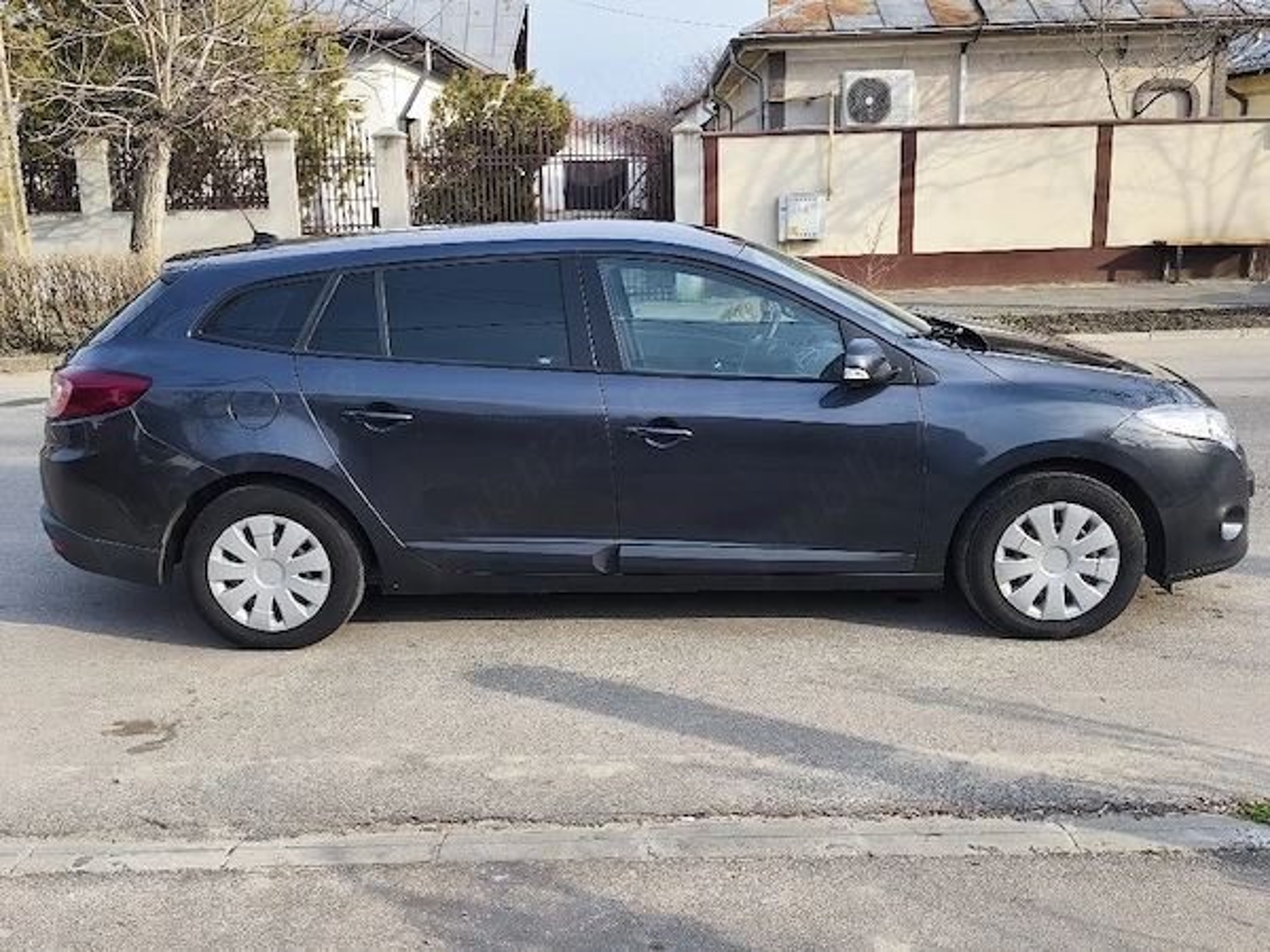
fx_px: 1284
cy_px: 476
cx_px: 635
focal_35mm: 35
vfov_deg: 40.7
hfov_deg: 52.6
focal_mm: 6.18
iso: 50
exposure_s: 1/417
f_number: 1.65
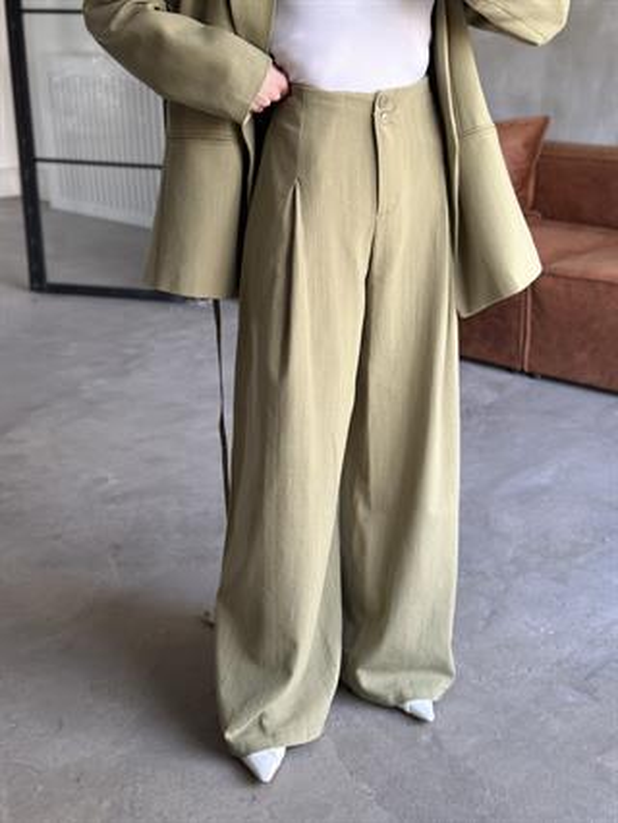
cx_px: 309
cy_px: 412
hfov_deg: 30.3
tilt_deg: -33.8
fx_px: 1141
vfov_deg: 39.6
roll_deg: -0.6
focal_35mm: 48
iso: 125
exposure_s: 1/60
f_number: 1.78
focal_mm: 6.86
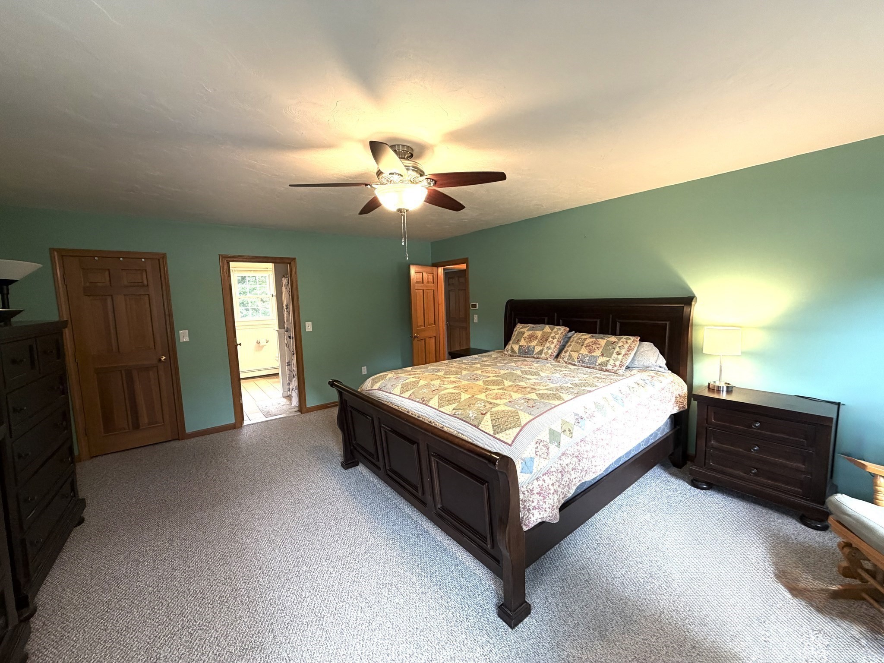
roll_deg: +1.3
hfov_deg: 102.1
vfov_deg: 85.7
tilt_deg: -5.9
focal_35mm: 14
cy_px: 332
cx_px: 442
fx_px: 358
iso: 250
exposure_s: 1/60
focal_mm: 2.22
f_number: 2.2
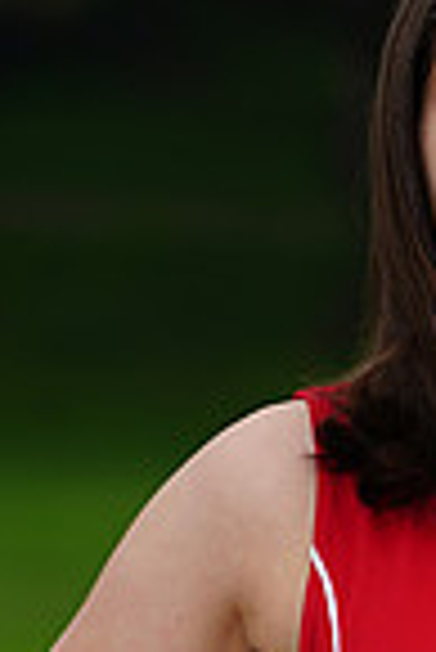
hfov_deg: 2.3
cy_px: 791
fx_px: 11018
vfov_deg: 3.4
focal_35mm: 608
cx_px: 427
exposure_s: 1/250
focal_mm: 152
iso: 200
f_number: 5
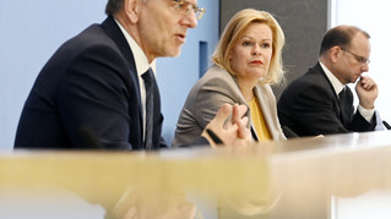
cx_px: 139
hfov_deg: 13.0
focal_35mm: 166
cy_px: 92
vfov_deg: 7.3
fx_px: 1720
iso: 4000
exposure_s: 1/640
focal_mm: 112
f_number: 5.6
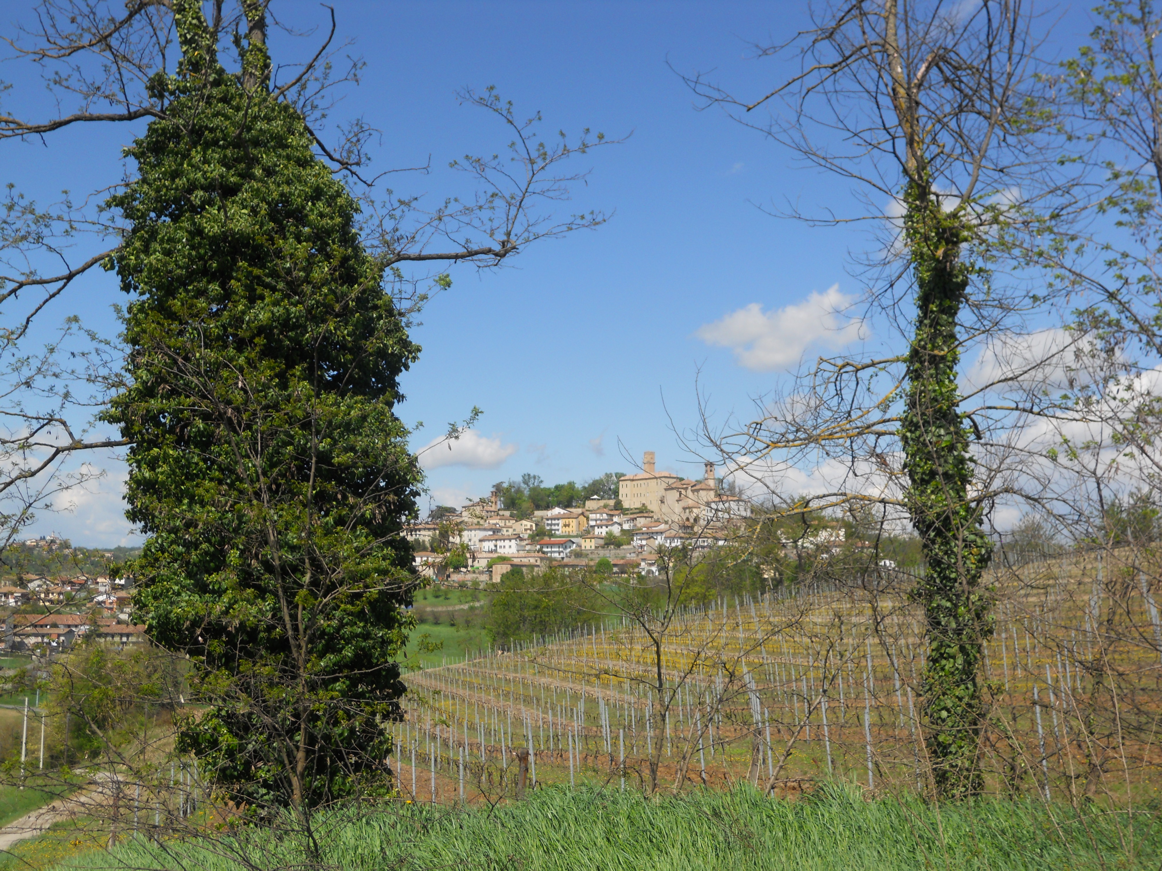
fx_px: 1376
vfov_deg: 35.1
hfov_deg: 45.8
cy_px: 436
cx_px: 581
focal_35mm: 41
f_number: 3.2
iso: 80
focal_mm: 7.3
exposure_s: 1/1000
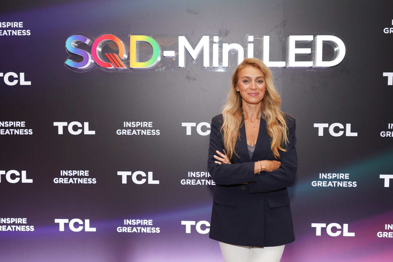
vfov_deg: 31.9
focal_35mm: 42
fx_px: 458
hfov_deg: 46.4
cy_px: 131
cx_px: 196
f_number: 3.2
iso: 500
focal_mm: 28
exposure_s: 1/250
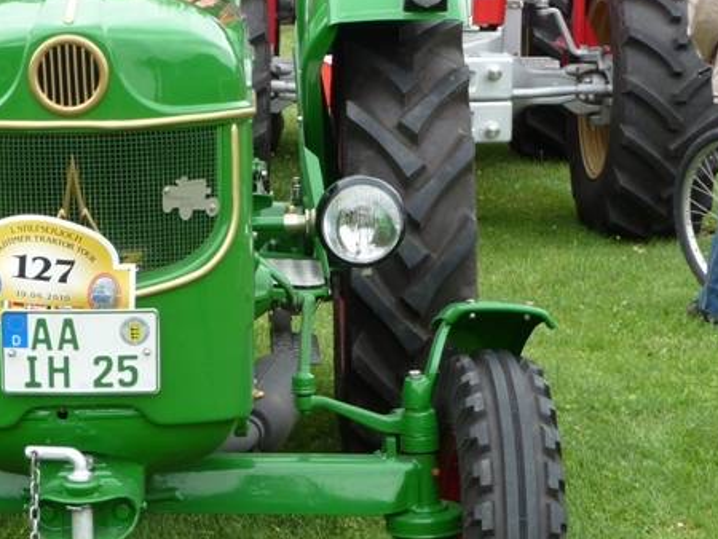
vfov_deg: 14.4
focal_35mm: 103
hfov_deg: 19.0
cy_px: 239
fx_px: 2138
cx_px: 201
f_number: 4.4
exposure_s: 1/125
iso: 100
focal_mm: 9.8
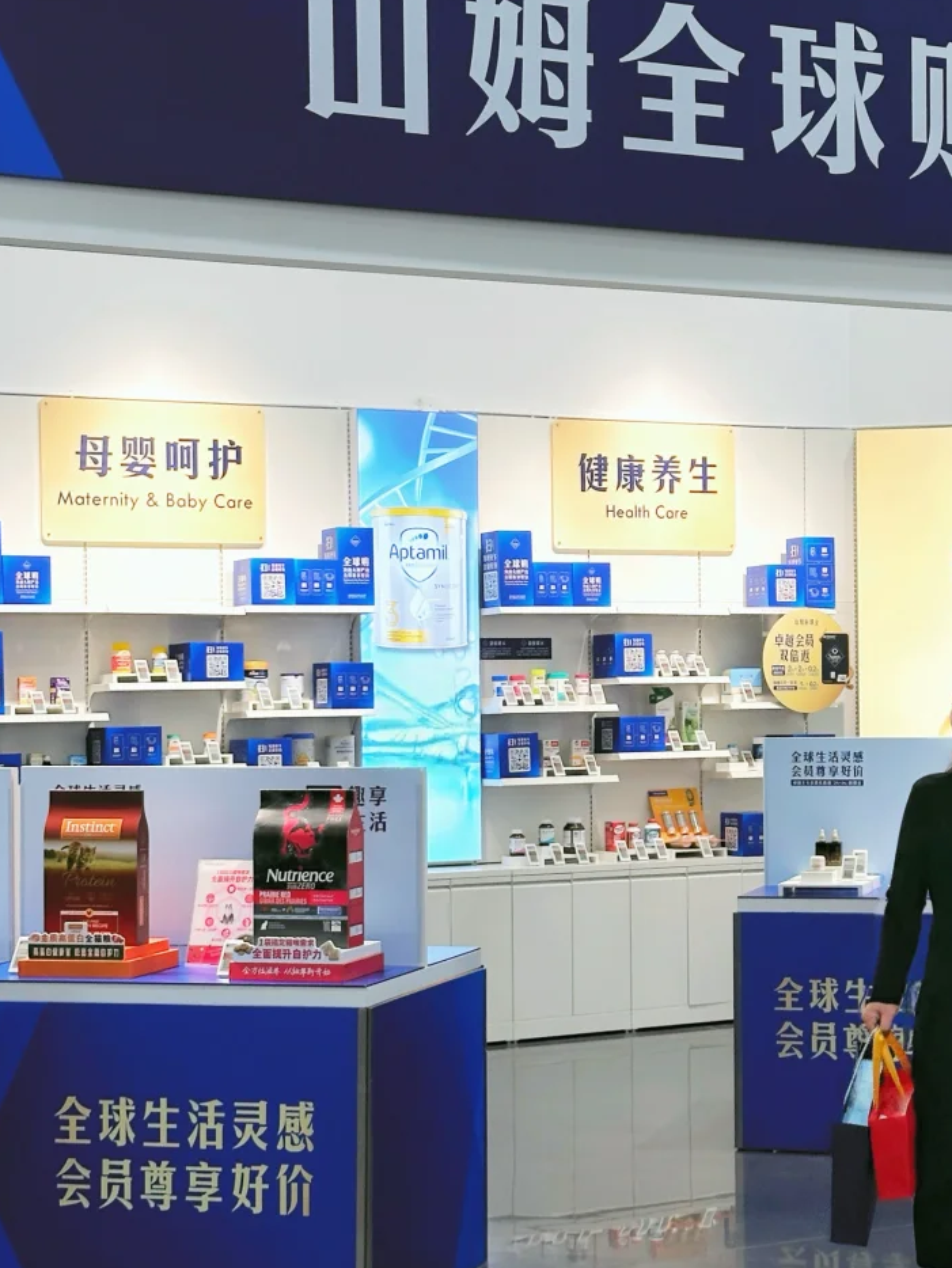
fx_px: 2712
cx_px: 596
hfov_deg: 19.9
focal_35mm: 74
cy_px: 555
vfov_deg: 26.3
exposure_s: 1/704
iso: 64
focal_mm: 6.86
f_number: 1.78
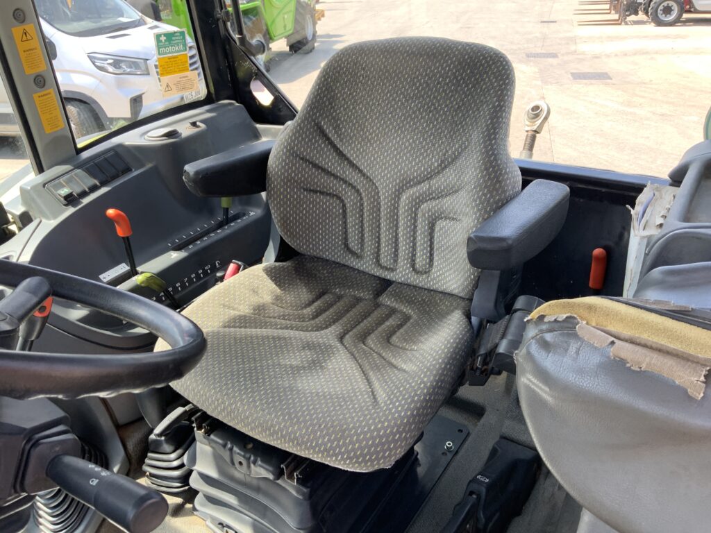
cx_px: 356
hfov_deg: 61.7
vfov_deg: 48.2
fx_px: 596
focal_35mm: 29
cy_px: 266
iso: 20
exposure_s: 1/122
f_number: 1.8
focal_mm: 3
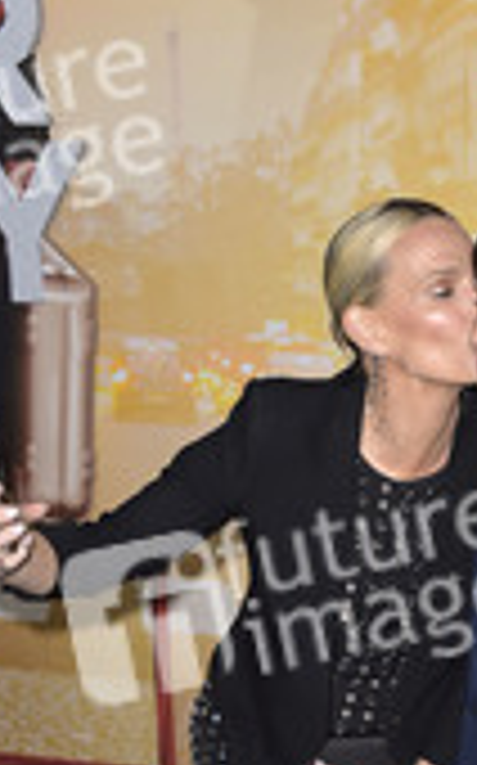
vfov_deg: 20.7
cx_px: 425
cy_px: 824
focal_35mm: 96
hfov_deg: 13.5
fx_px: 2000
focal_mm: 40
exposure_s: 1/250
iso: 320
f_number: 6.3
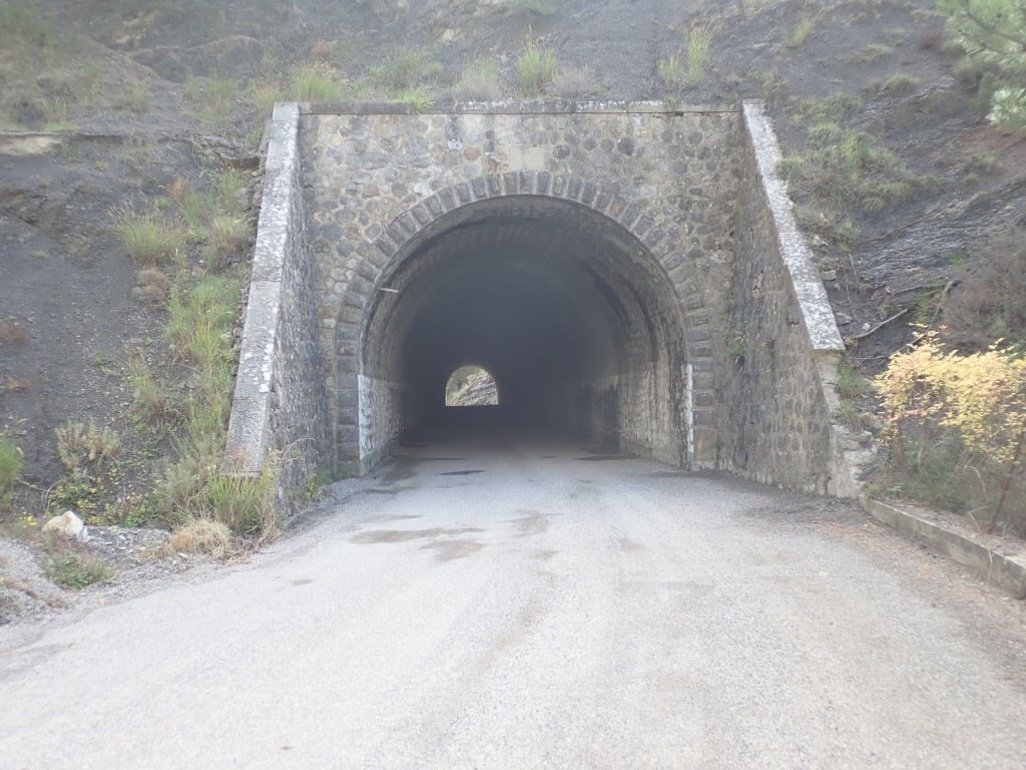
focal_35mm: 38
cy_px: 385
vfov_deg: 37.7
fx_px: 1126
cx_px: 513
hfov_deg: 49.0
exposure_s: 1/100
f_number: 2.7
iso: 100
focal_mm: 6.86
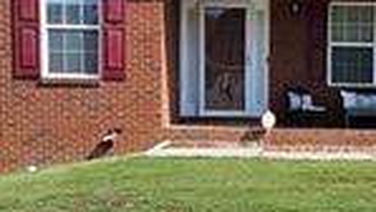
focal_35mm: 73
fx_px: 728
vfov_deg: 16.4
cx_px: 315
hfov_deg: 28.2
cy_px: 182
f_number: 2.2
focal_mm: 1.74
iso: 32
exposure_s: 1/1055
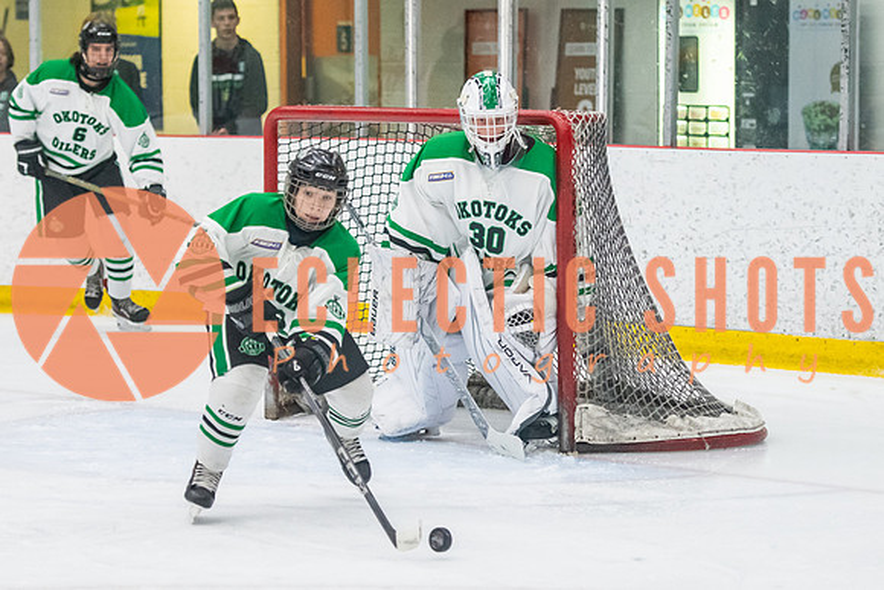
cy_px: 290
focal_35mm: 179
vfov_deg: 7.7
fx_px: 4391
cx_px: 462
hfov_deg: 11.5
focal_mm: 98
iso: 4000
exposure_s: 1/800
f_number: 2.8
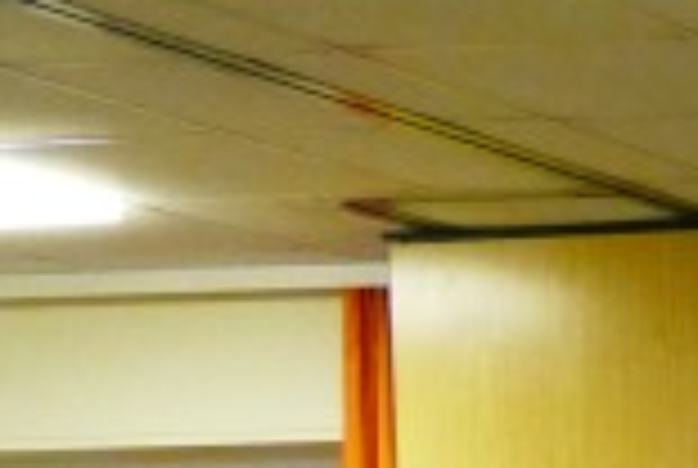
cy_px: 1256
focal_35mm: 224
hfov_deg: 7.8
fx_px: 4351
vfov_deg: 5.8
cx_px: 2198
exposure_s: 1/80
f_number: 3.1
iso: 1600
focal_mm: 12.38
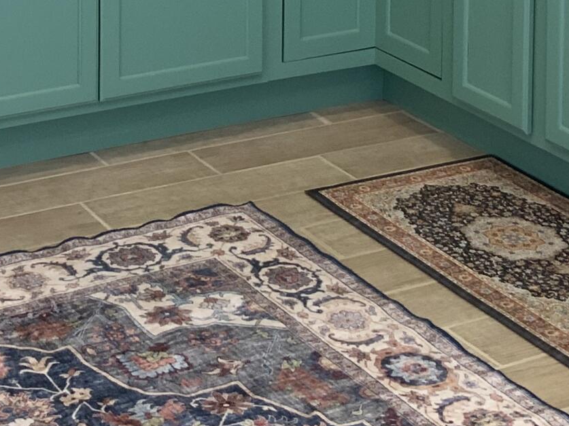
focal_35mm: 104
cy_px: -296
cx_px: 150
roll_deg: -0.2
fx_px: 1709
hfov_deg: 18.8
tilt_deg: -5.8
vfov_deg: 13.1
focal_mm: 3
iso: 50
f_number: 1.8
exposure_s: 1/120
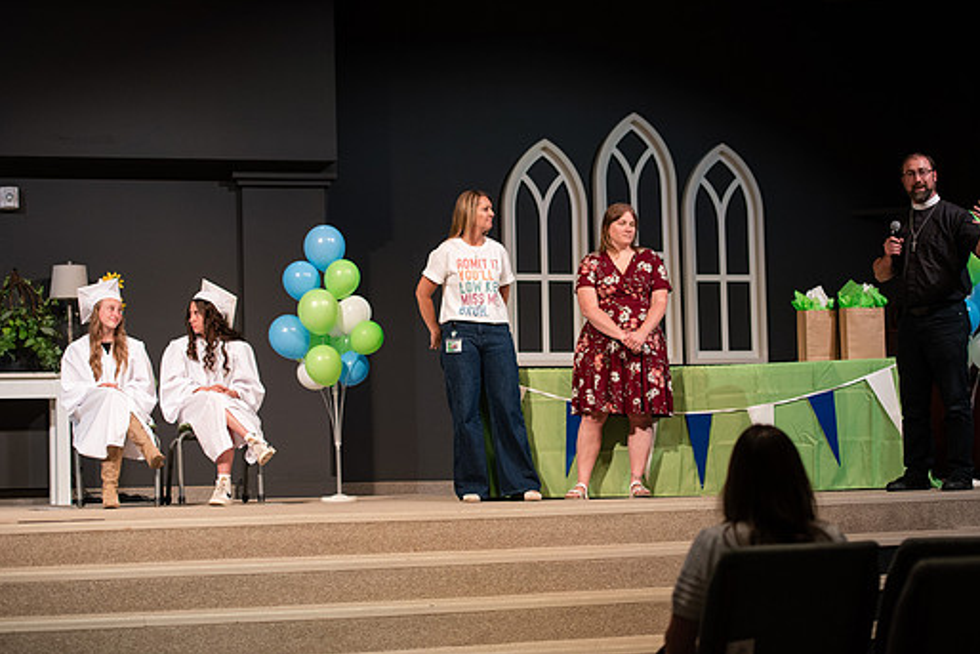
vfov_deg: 17.3
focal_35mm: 79
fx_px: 2151
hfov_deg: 25.7
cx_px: 536
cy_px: 289
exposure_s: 1/250
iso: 800
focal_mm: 70
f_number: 2.8
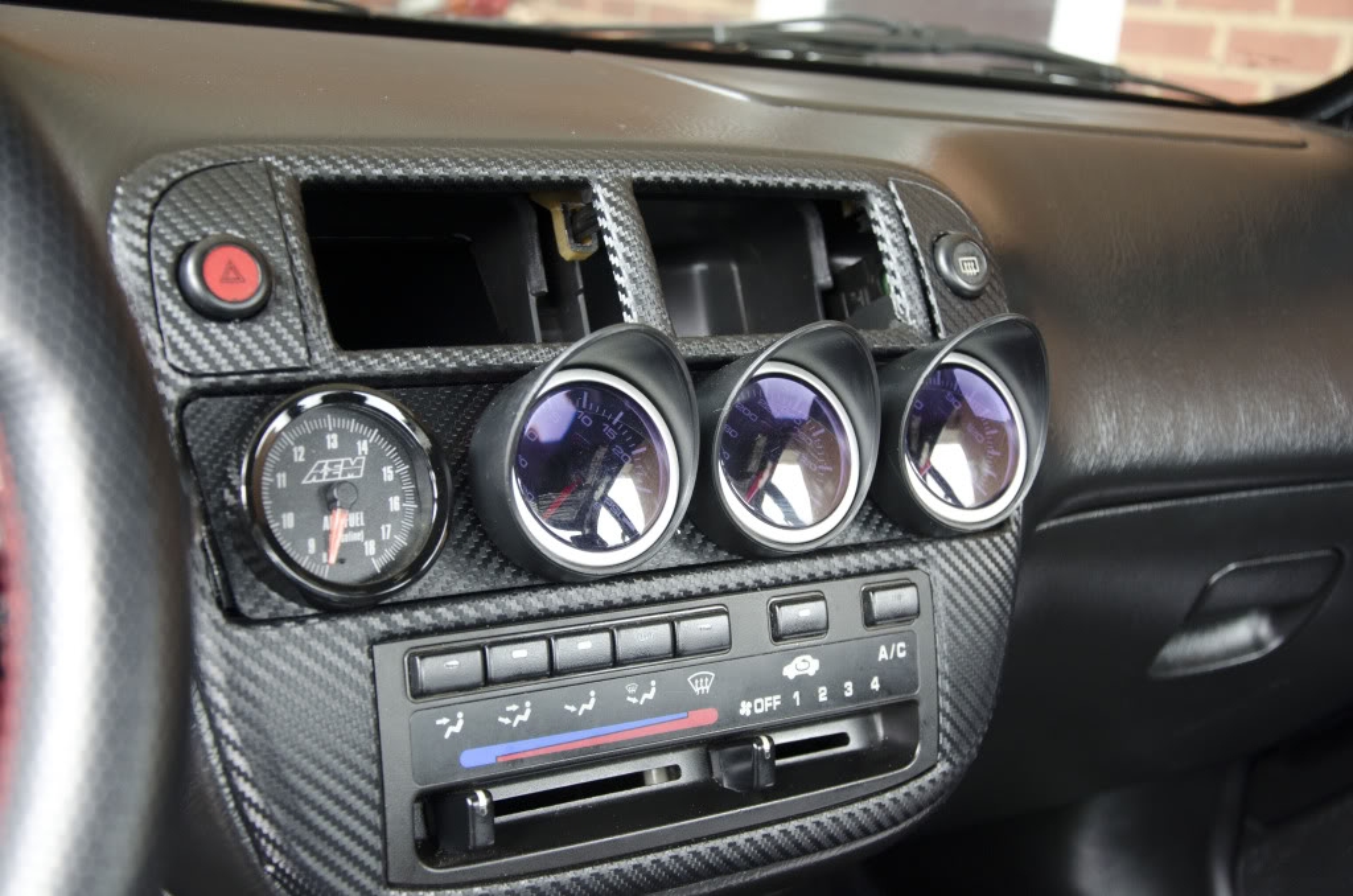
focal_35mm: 51
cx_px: 676
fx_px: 1913
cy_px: 448
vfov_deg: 26.4
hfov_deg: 39.0
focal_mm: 34
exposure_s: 1/30
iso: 1000
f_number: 4.2
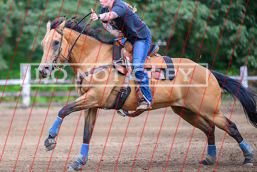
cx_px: 74
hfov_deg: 8.9
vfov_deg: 5.9
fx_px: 1657
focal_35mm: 232
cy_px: 83
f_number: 2.8
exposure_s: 1/1600
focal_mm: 160
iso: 1600
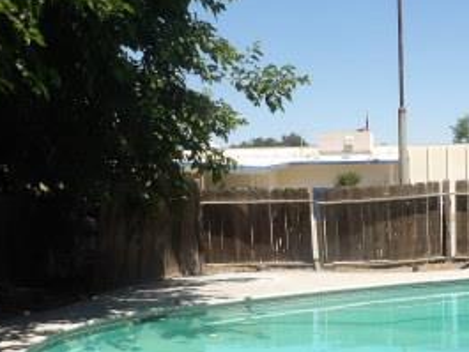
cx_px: 427
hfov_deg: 31.6
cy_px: 221
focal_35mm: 58
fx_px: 786
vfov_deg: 25.2
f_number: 2.8
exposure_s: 1/1399
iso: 100
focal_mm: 4.3
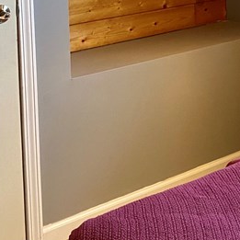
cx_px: 243
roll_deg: +0.0
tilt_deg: -5.5
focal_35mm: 90
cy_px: -44
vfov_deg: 18.3
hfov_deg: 18.8
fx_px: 706
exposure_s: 1/60
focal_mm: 4.25
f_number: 1.8
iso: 200
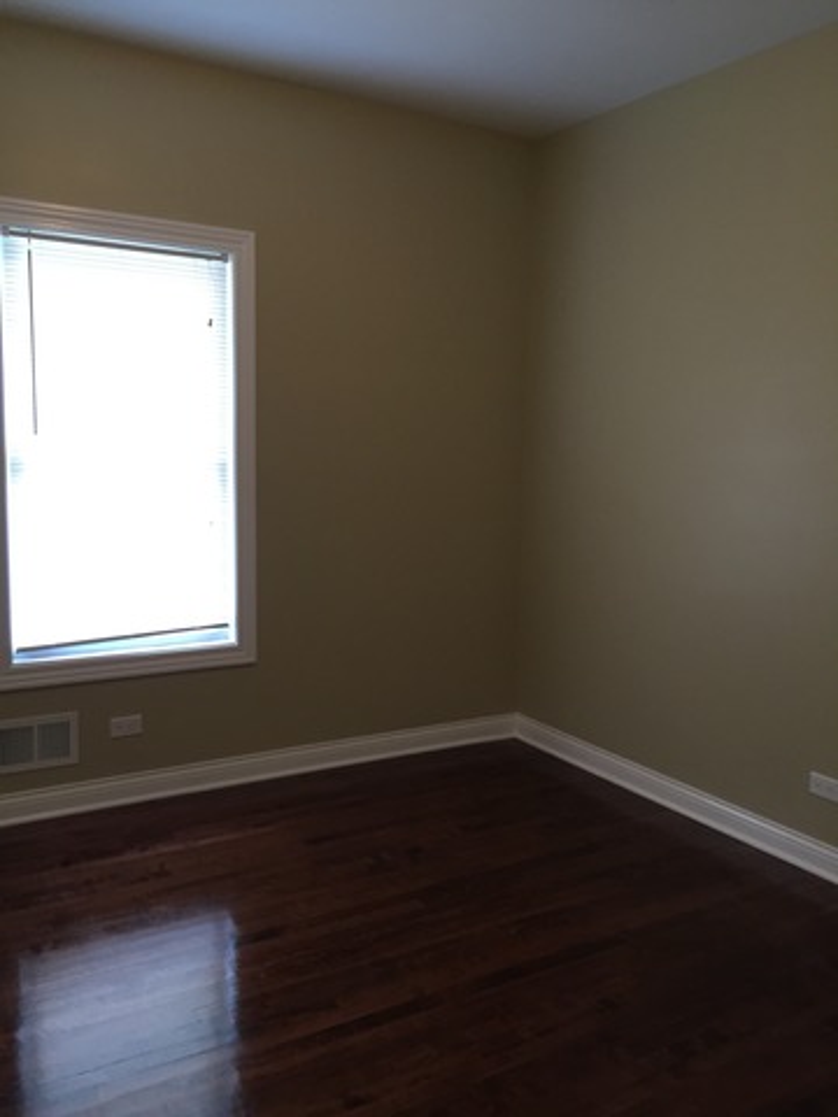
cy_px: 558
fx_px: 936
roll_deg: -1.1
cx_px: 419
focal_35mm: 29
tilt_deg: -5.3
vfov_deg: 61.7
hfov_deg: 48.2
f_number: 2.2
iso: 100
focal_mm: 4.15
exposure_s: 1/30
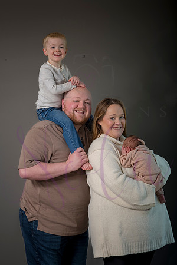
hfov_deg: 16.1
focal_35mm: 85
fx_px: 627
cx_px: 88
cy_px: 132
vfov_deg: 23.9
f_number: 8
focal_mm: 85
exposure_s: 1/250
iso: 500
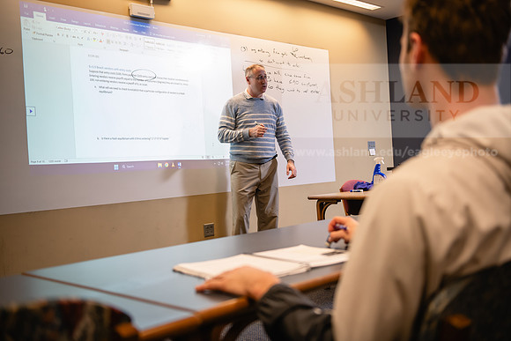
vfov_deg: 33.4
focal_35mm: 40
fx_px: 568
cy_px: 170
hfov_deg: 48.4
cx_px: 256
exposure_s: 1/160
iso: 800
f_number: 2.8
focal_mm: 40
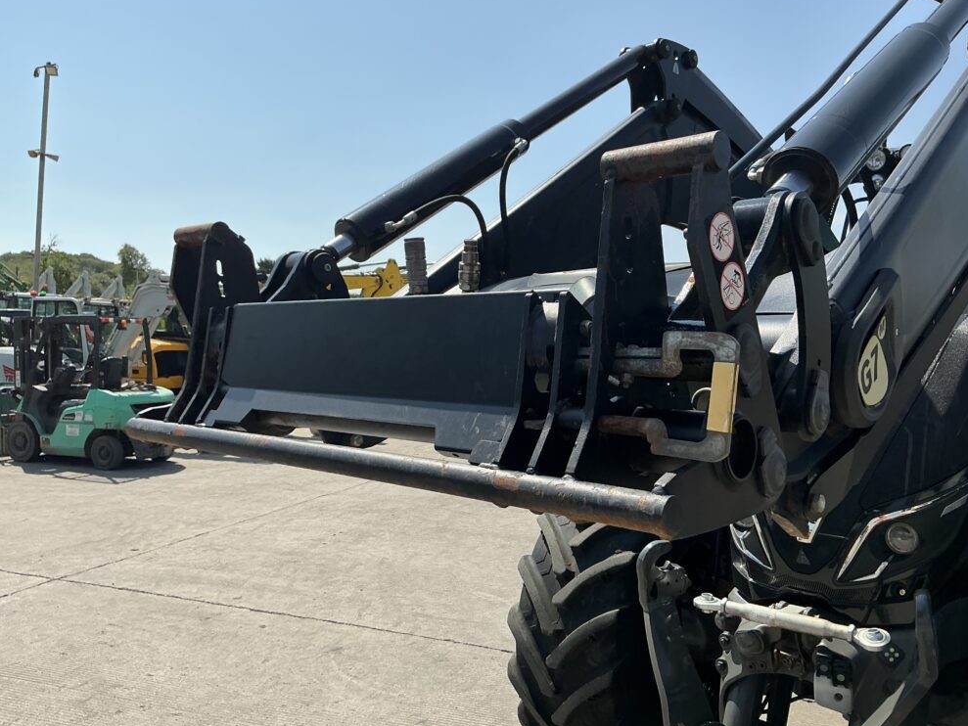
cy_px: 353
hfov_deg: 61.6
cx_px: 500
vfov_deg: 48.2
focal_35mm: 29
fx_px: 811
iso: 25
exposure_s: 1/1912
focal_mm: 3
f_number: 1.8
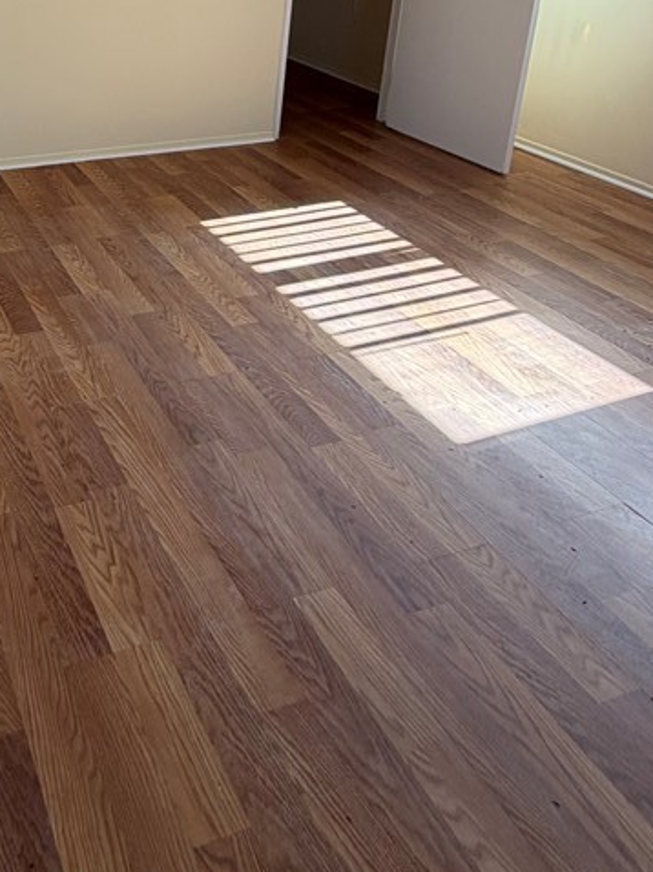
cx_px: 4
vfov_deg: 52.3
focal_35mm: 30
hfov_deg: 41.0
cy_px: 78
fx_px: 755
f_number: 2.2
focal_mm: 2.22
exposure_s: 1/182
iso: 64
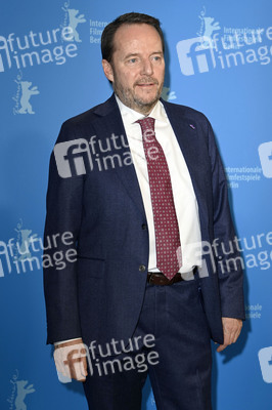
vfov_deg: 24.8
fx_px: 931
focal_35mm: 82
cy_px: 205
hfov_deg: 16.6
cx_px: 136
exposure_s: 1/250
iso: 800
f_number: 5.6
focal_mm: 82
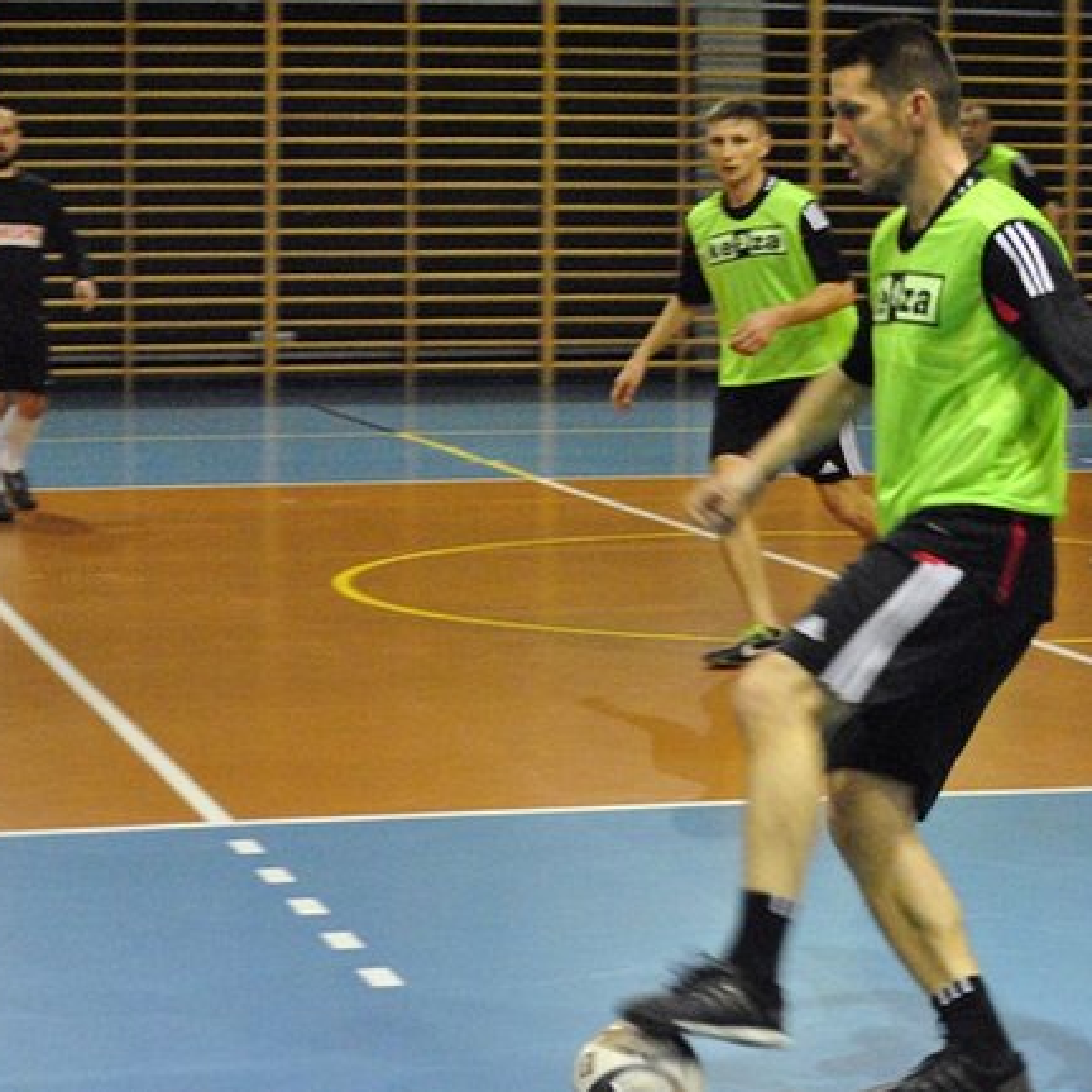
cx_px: 667
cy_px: 547
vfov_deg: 16.5
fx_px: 3770
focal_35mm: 106
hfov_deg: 16.5
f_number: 5
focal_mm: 55
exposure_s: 1/100
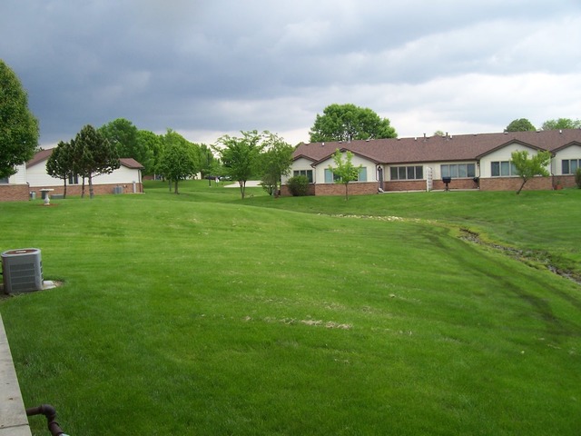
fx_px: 571
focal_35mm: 34
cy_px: 218
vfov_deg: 41.8
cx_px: 290
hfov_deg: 54.0
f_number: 5.6
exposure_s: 1/180
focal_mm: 5.6
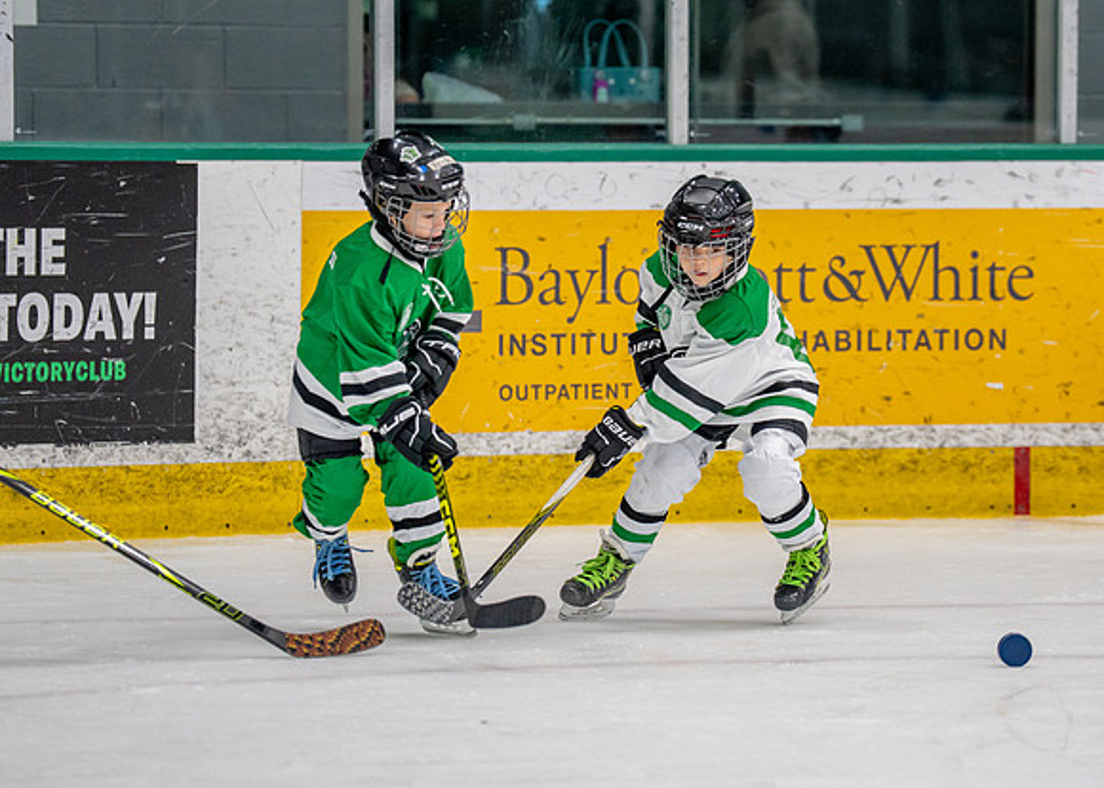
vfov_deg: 5.5
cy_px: 344
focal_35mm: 260
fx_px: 8141
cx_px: 762
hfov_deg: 7.8
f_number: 2.8
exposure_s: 1/1250
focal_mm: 157
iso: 1000
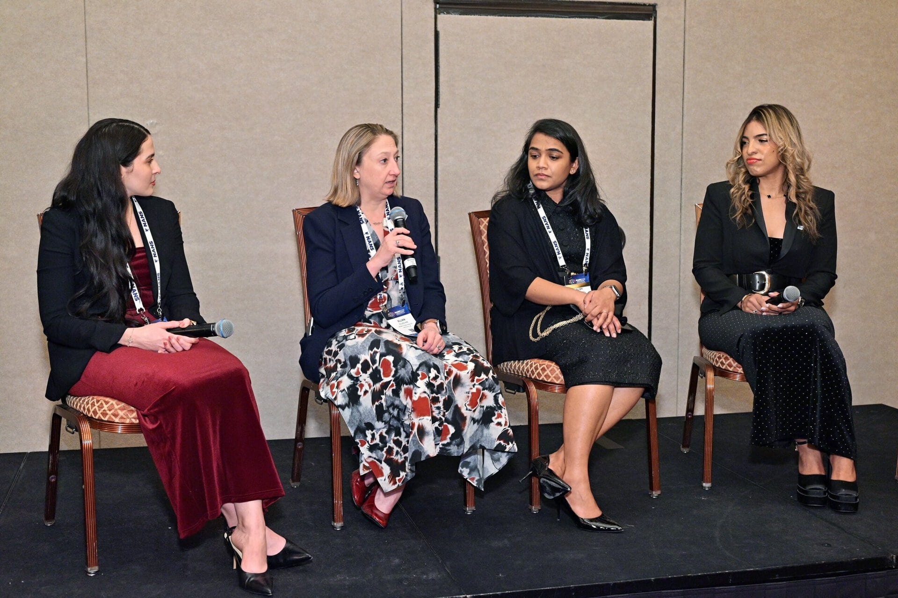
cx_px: 449
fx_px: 1073
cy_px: 299
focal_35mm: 43
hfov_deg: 45.4
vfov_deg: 31.2
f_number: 4.5
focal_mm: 43
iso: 3200
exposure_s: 1/60
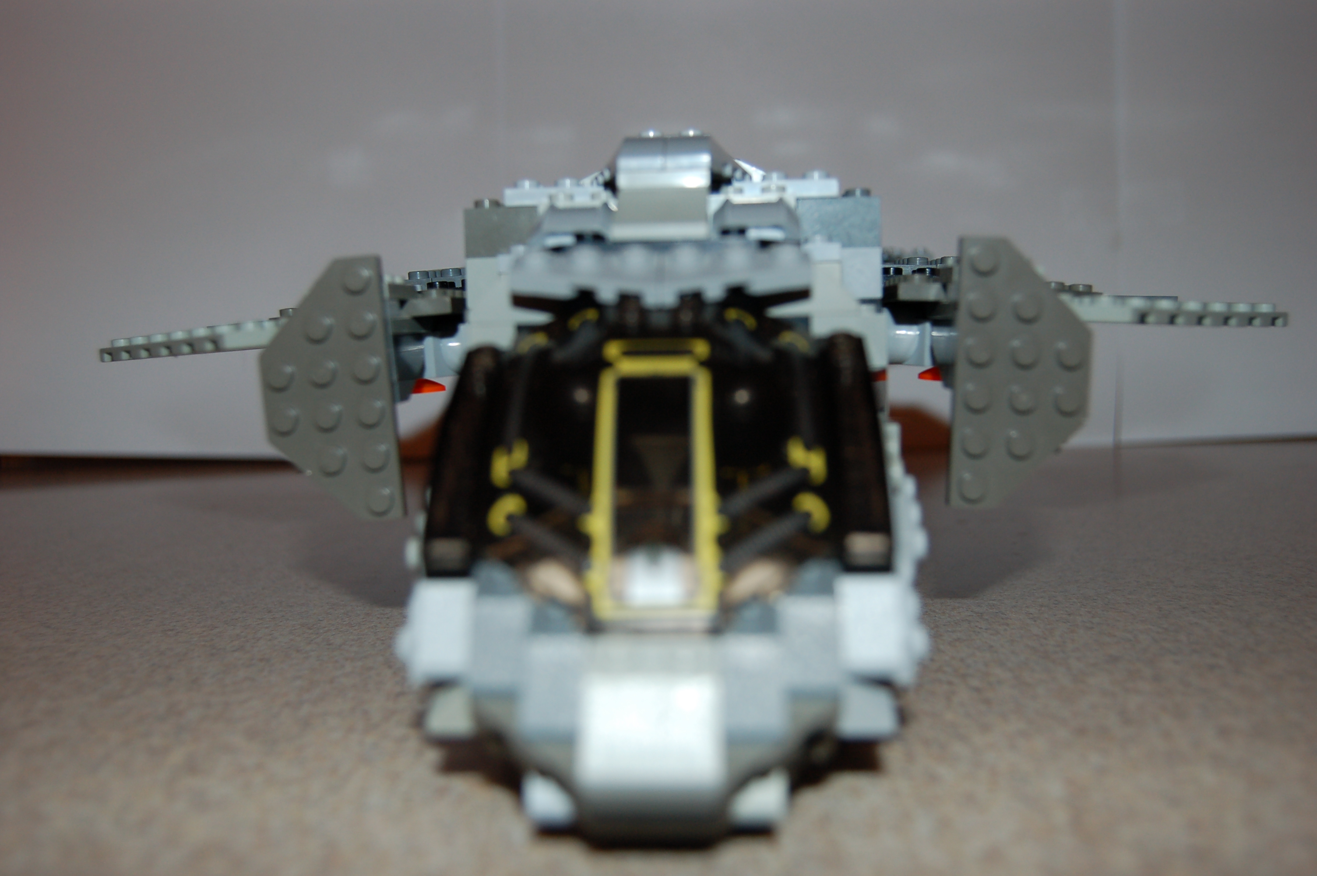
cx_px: 658
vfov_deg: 34.1
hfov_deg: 49.6
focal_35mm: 39
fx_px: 1425
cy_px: 438
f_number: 4
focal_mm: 26
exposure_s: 1/60
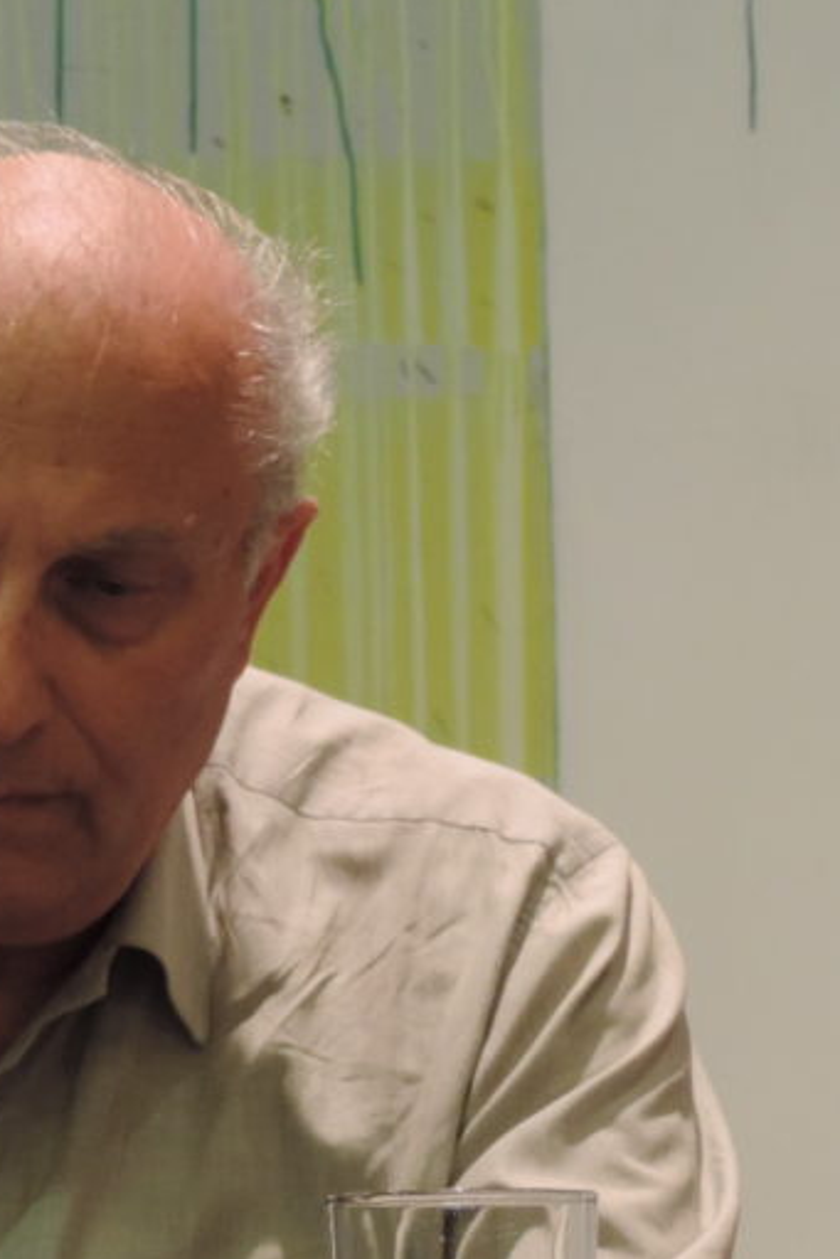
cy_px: 877
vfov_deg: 8.2
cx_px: -76
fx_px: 8743
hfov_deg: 5.5
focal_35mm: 250
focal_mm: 21.4
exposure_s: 1/30
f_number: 4.2
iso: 400
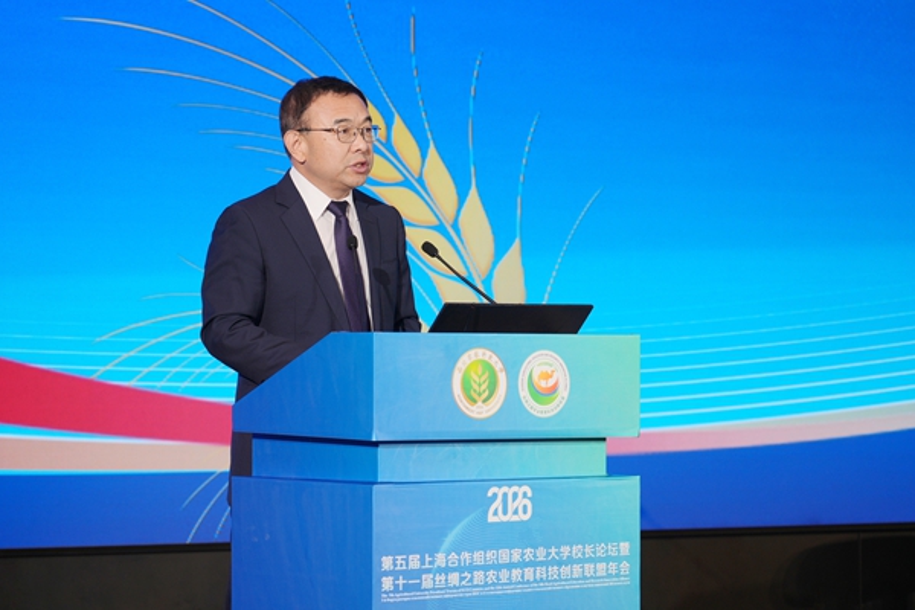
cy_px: 305
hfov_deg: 26.0
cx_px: 458
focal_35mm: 78
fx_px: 1982
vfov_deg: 17.5
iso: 100
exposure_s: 1/100
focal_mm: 78
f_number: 4.5
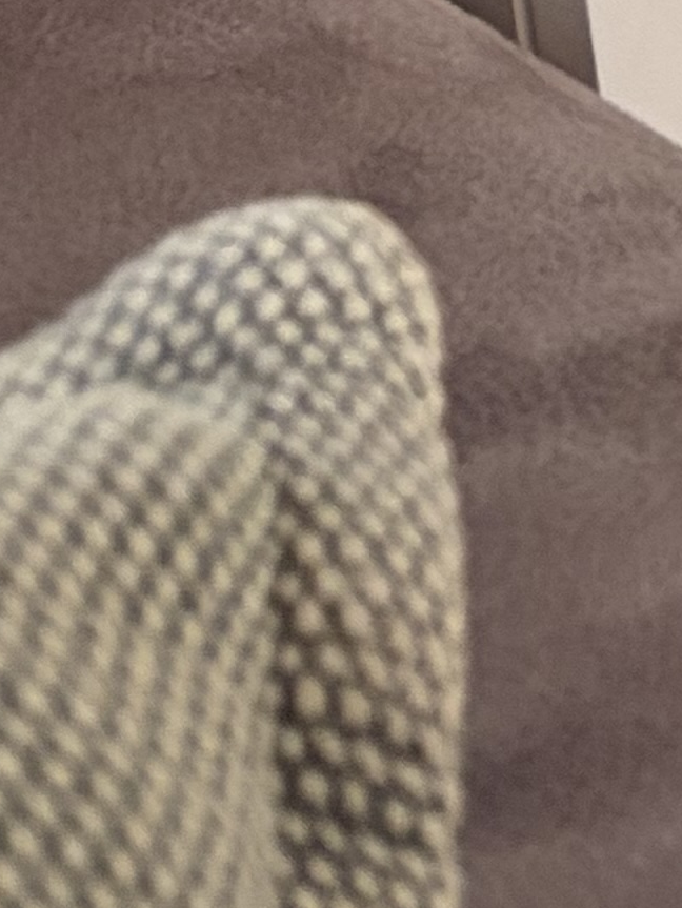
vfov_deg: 9.5
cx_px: 2055
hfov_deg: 7.6
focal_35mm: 172
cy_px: -1620
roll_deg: +5.5
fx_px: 4515
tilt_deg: -9.5
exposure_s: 1/60
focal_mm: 5.96
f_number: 1.6
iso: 320
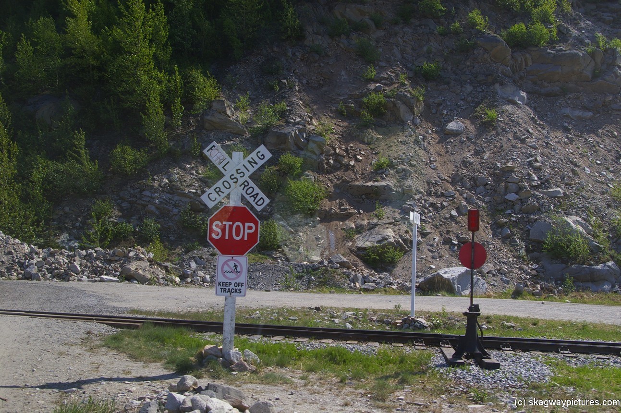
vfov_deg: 31.8
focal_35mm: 42
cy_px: 206
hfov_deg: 46.4
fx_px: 724
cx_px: 310
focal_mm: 28
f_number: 6.7
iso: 200
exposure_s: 1/180
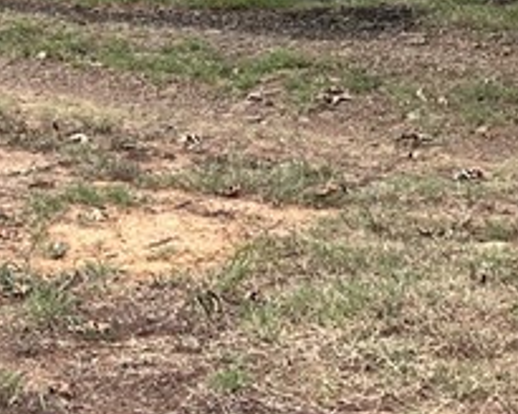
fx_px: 1794
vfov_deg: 12.6
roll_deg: -0.7
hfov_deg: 16.4
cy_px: -194
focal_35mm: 117
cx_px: 298
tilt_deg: -2.3
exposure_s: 1/1131
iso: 80
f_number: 1.78
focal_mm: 6.86
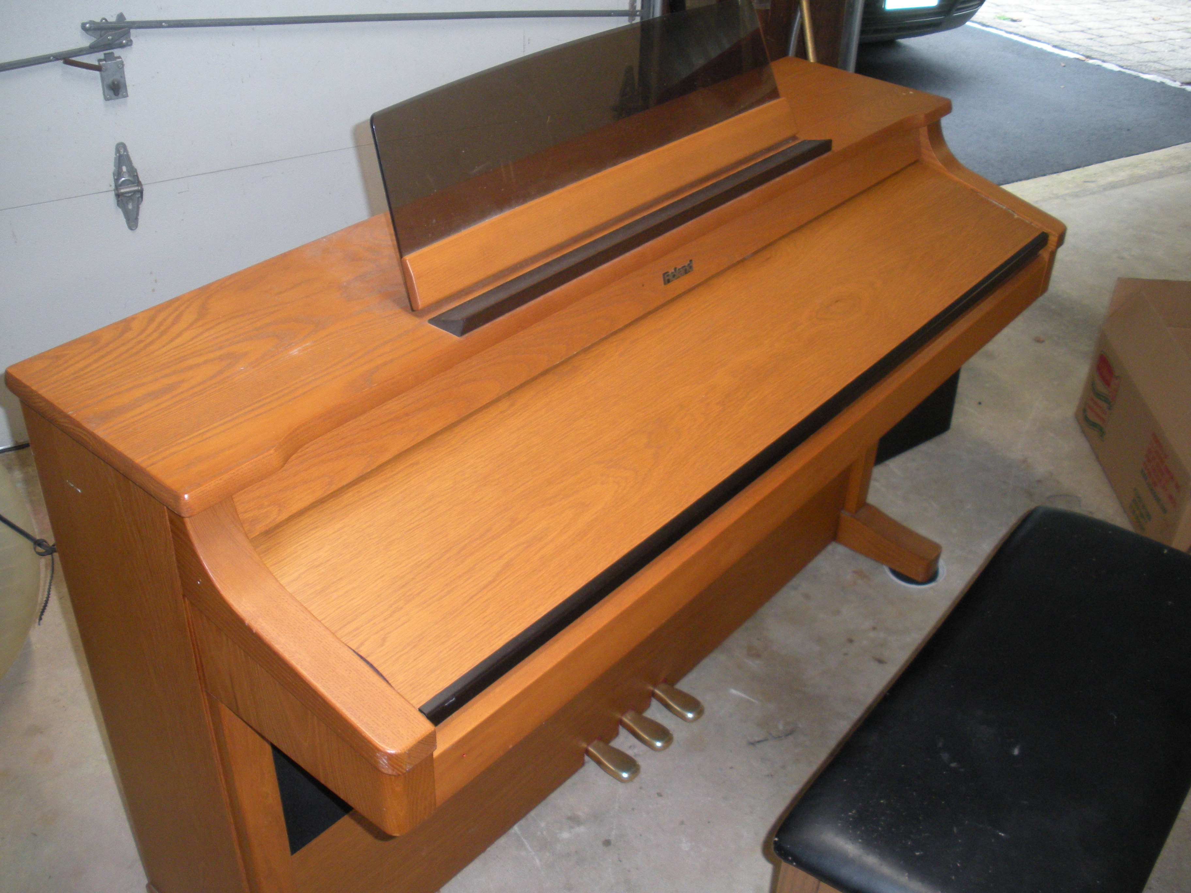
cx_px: 596
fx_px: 1239
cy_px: 446
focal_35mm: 36
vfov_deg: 39.7
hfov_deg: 51.4
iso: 250
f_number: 3.5
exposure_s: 1/30
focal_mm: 6.3
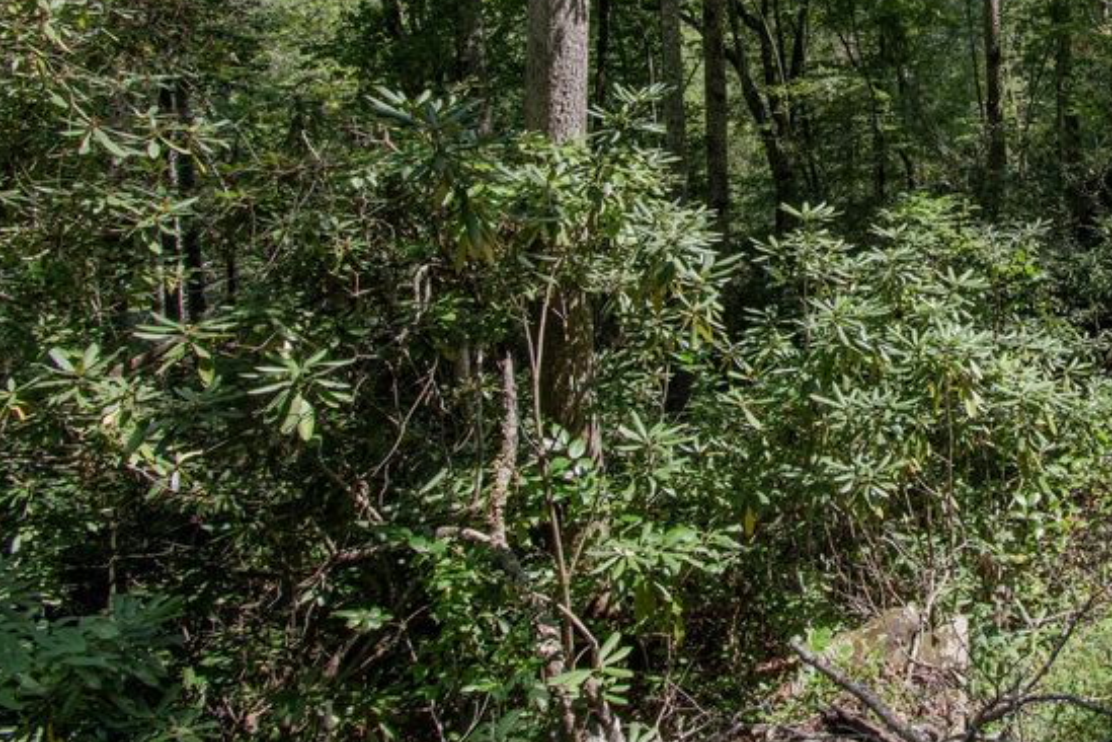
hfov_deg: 59.0
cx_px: 928
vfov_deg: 44.7
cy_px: 175
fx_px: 865
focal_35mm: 28
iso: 320
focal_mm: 10
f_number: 7.1
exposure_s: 1/200
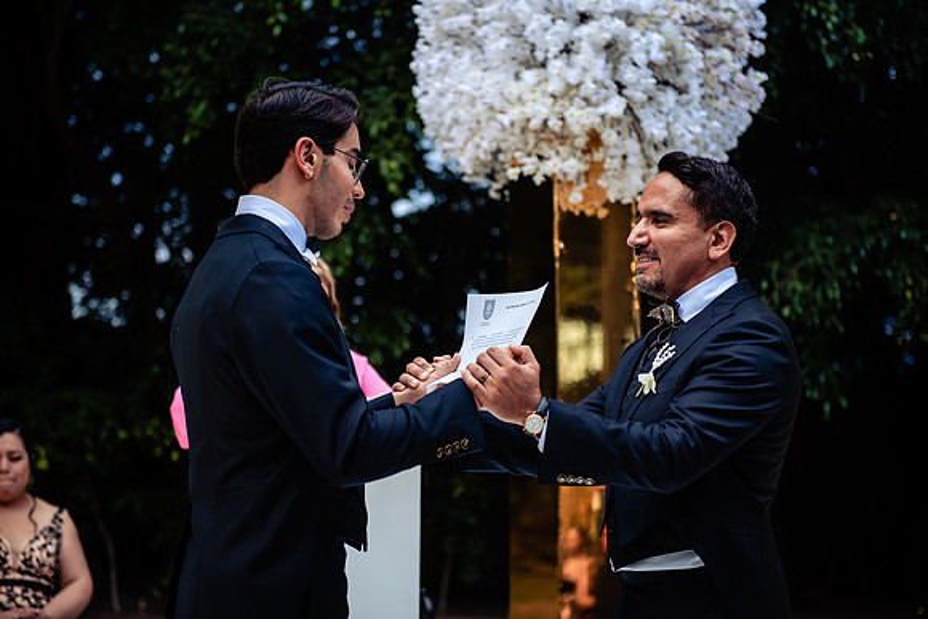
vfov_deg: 19.5
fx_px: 1805
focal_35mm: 70
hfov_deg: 28.8
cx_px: 464
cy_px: 310
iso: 320
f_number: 2.8
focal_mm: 70
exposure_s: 1/160
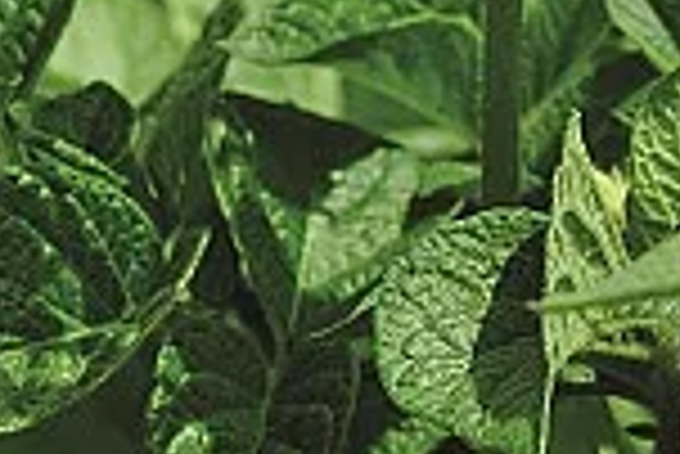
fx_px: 6731
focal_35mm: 356
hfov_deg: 5.7
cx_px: 1157
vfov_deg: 3.8
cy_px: -324
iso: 200
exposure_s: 1/500
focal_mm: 60
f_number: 10
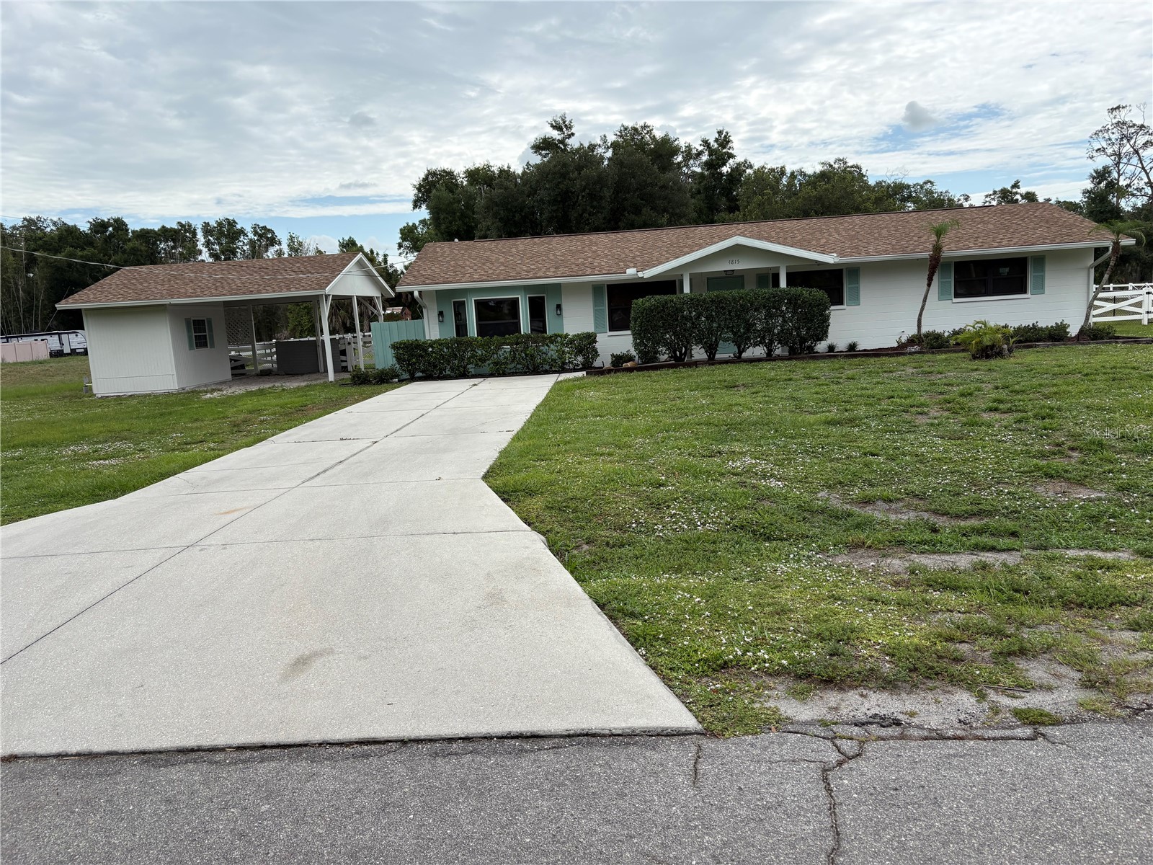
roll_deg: +3.3
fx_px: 866
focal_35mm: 26
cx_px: 576
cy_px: 432
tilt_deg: -6.5
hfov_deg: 67.3
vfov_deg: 53.1
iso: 50
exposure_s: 1/3125
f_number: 1.6
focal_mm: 5.96
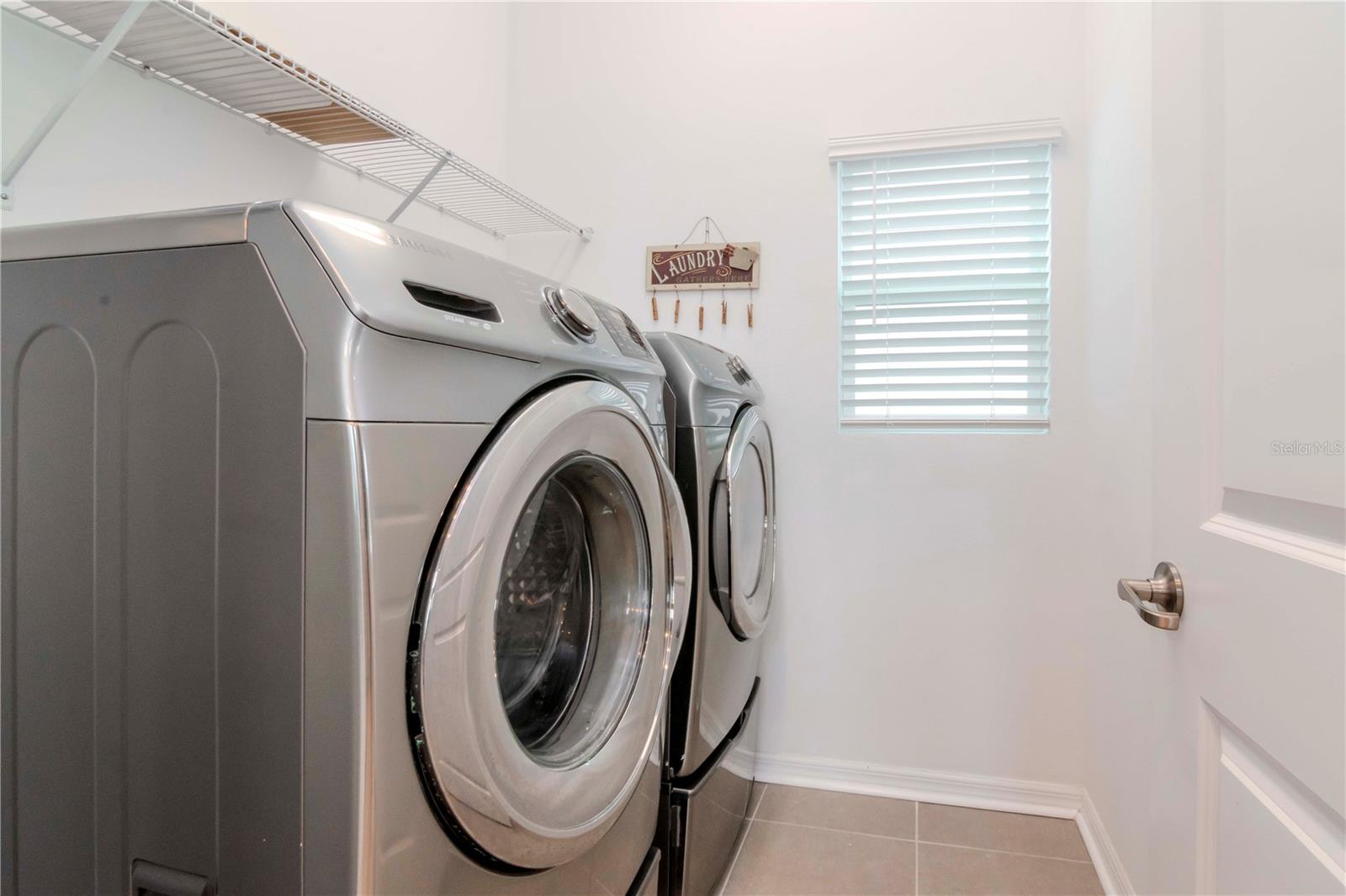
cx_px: 673
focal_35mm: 16
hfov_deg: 95.0
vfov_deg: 72.0
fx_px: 617
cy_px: 448
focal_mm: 11
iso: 800
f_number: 16
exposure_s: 1/5
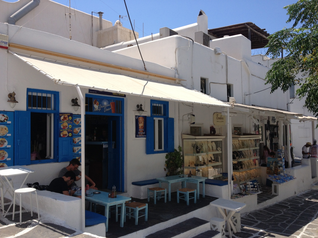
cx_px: 159
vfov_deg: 40.7
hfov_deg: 52.6
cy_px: 119
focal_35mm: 35
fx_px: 322
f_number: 2.4
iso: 50
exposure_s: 1/1783
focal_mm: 4.28
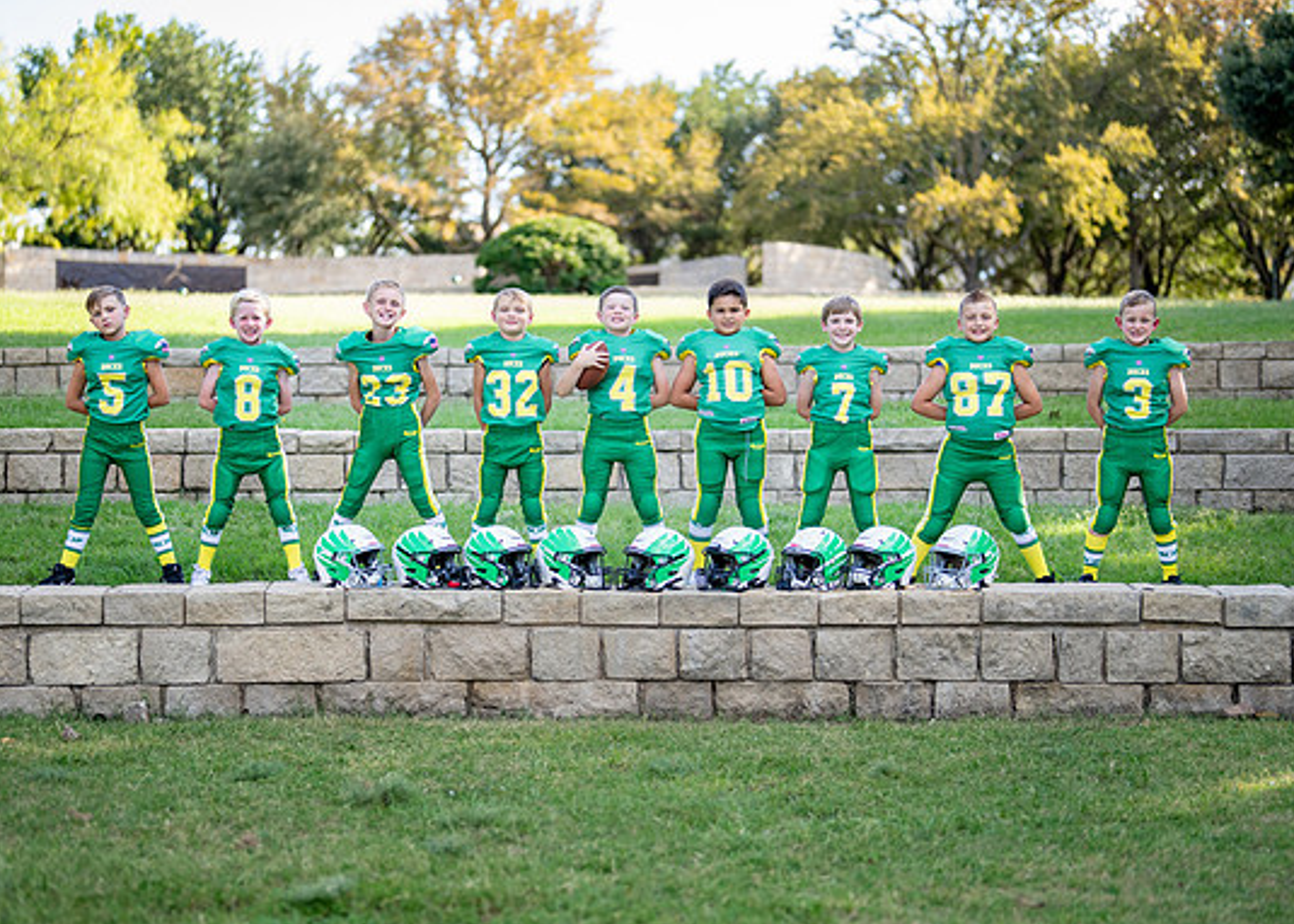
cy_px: 448
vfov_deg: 22.9
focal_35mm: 62
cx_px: 627
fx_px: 2278
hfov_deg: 31.7
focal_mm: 50
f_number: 1.2
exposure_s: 1/1000
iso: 64
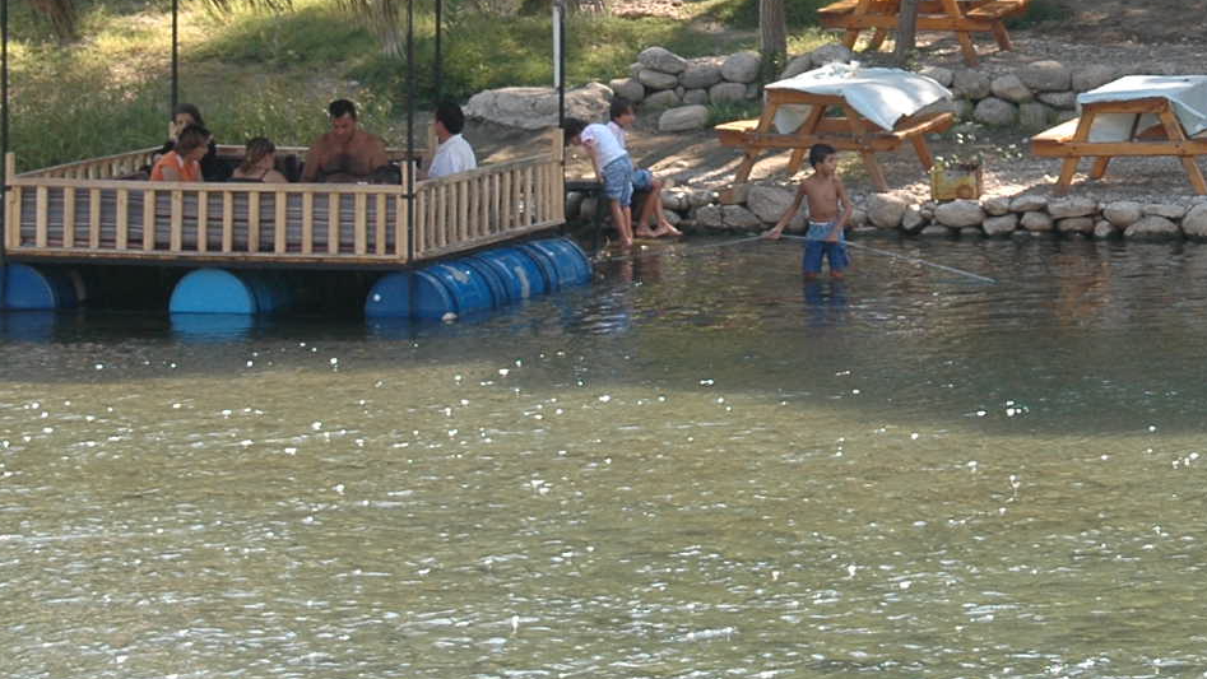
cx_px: 897
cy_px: -111
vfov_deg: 4.9
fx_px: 7842
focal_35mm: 245
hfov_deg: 8.8
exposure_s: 1/160
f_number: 6.3
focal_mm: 66
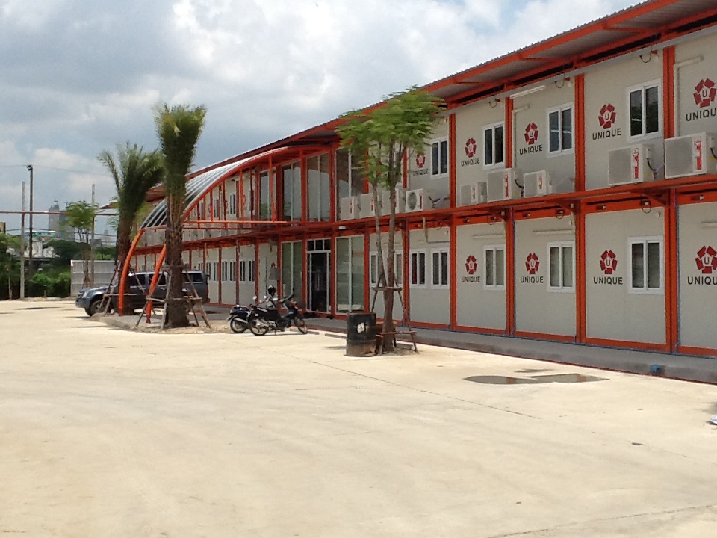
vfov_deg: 32.9
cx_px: 358
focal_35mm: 44
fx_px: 911
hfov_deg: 42.9
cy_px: 269
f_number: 2.4
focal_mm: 2.03
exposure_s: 1/2433
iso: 50
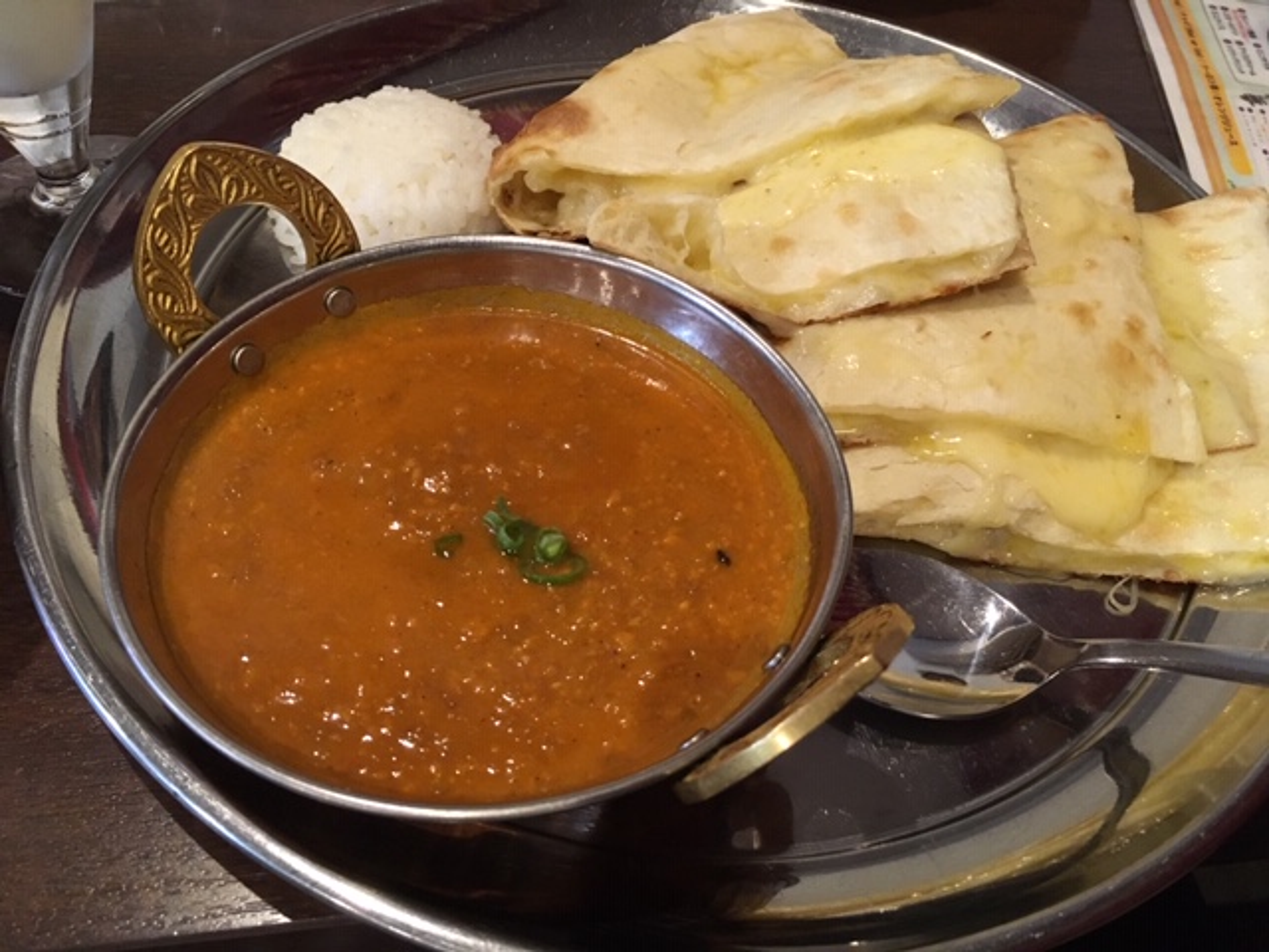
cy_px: 476
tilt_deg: -51.6
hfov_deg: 61.7
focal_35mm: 29
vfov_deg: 48.2
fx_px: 1063
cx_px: 634
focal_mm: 4.15
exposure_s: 1/30
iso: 160
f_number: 2.2
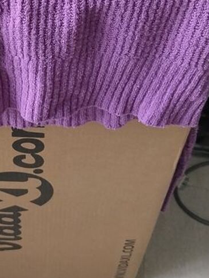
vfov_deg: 23.9
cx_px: -8
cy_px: 42
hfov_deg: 17.9
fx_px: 644
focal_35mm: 80
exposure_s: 1/33.3
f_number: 1.8
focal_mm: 3.96
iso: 125
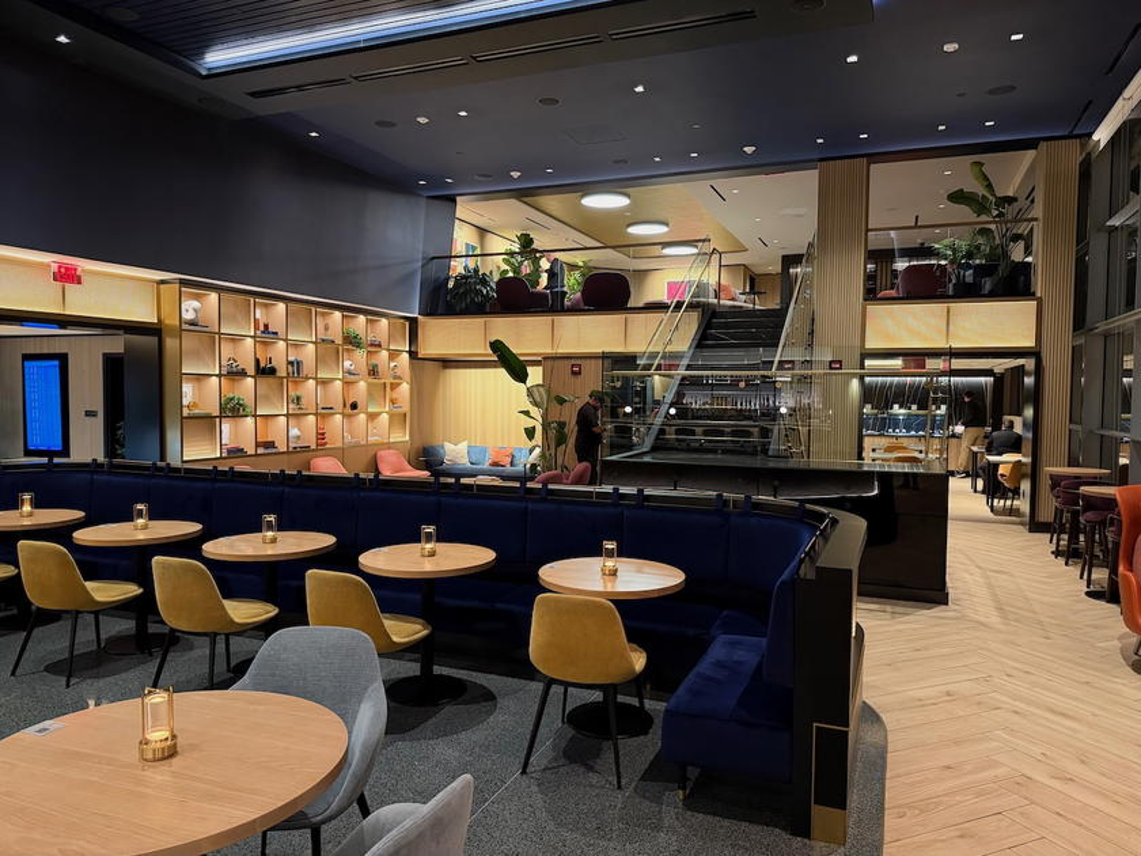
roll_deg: -0.3
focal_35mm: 24
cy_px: 428
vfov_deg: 56.8
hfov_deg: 71.6
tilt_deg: -2.5
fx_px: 791
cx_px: 570
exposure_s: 1/58
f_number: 1.78
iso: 500
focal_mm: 6.76
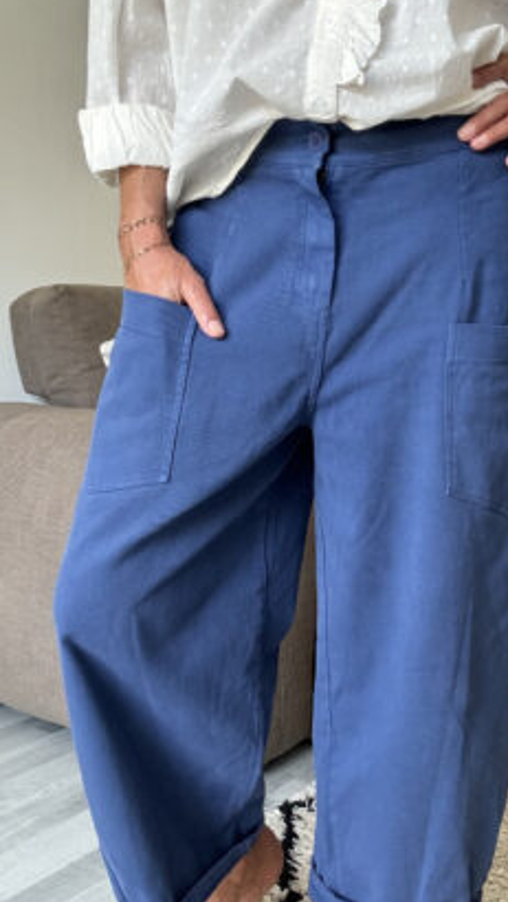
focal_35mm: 37
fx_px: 885
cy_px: 447
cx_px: 312
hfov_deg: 31.9
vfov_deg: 54.0
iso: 160
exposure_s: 1/60
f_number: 1.9
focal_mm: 2.69
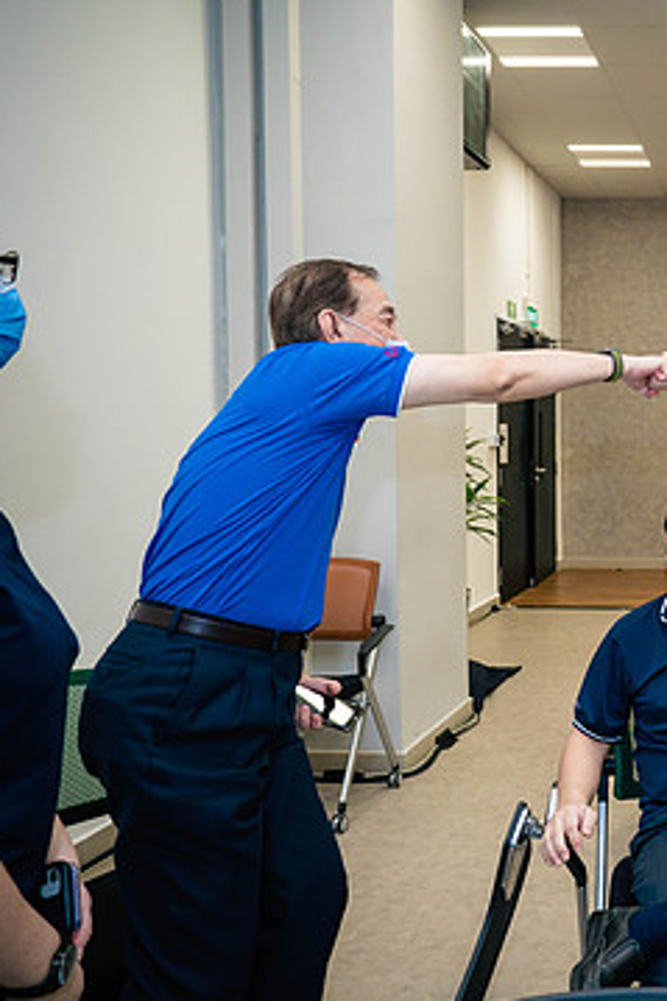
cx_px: 767
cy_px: 475
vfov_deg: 51.9
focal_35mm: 37
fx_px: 1029
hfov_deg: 31.1
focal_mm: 11
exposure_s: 1/160
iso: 500
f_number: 2.2
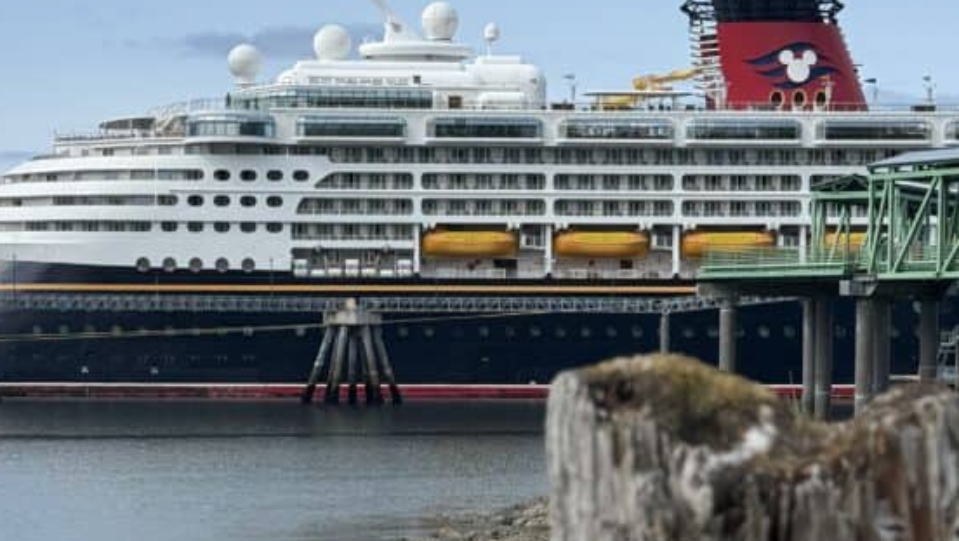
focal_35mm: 97
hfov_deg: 22.0
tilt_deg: -1.5
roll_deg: +0.4
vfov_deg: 12.4
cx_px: 394
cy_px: 454
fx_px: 2468
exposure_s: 1/8772
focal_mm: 6.76
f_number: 1.78
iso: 64
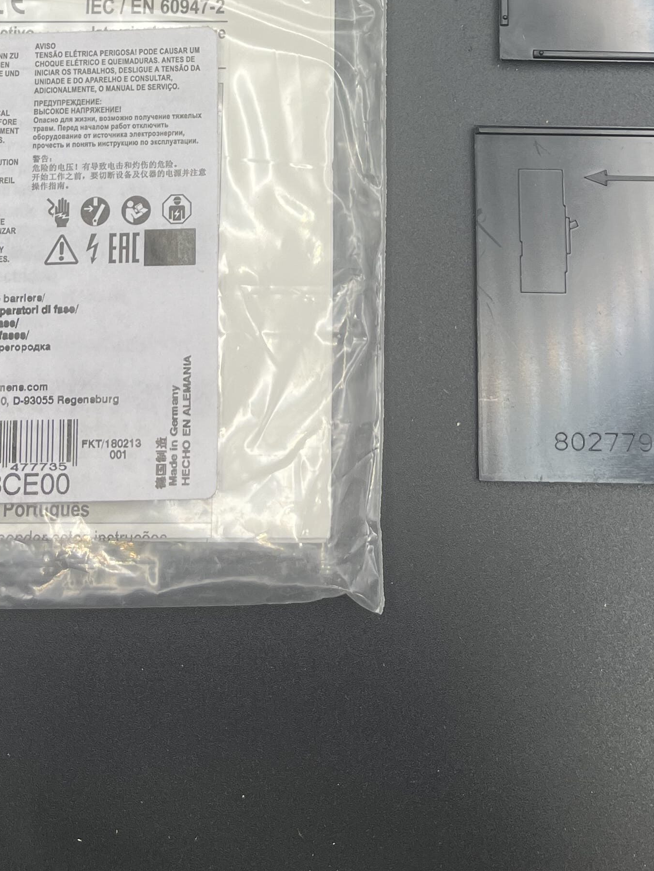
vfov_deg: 30.9
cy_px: 3
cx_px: 329
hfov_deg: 25.2
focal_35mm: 58
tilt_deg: -77.5
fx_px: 1461
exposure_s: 1/122
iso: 32
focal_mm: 5.1
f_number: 1.6
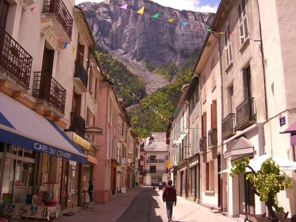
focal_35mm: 38
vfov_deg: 37.7
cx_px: 148
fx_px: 325
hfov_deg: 49.0
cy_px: 111
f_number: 4.3
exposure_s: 1/500
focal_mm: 6.2
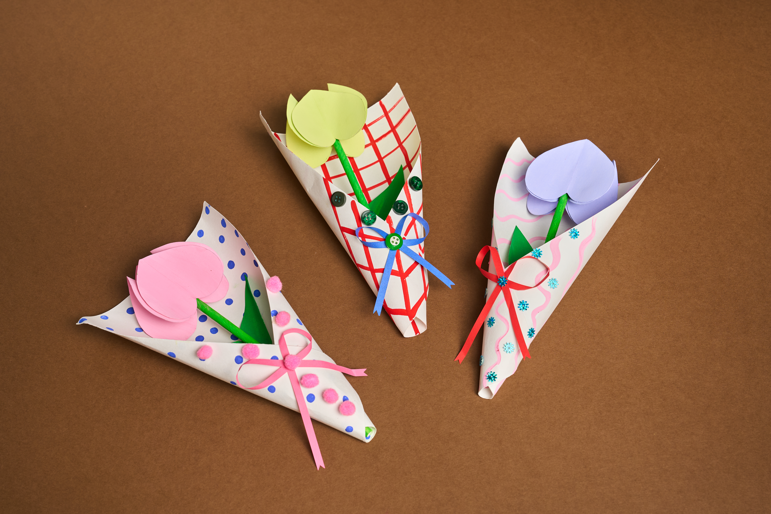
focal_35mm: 47
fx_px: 1007
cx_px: 386
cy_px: 257
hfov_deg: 41.9
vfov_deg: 28.6
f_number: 8
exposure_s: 1/100
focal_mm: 47
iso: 100
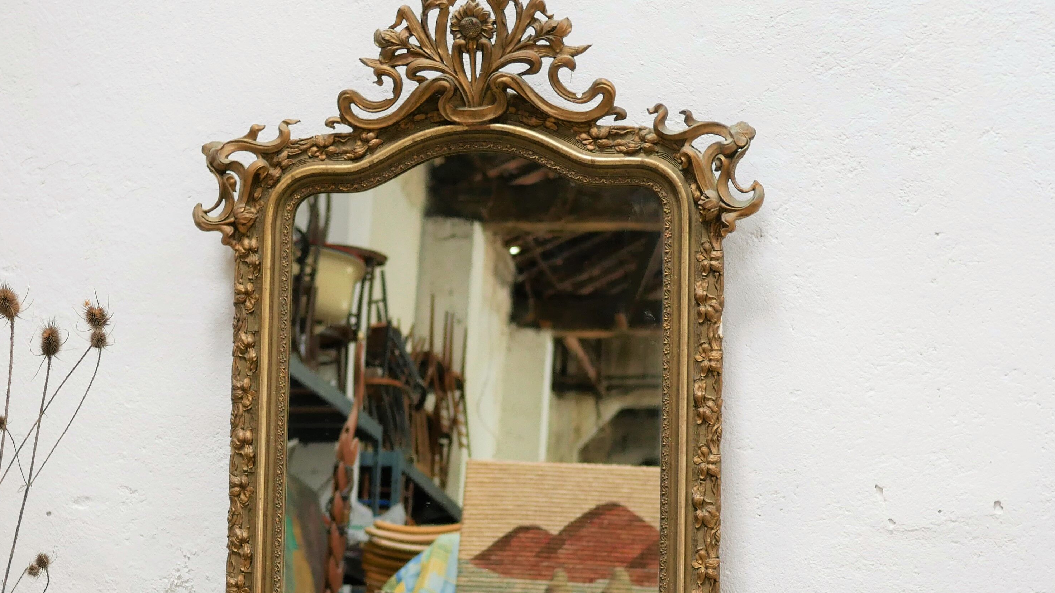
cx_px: 424
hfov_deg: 30.9
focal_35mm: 68
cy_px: 451
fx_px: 1902
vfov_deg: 17.6
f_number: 1.7
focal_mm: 20
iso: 500
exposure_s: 1/60
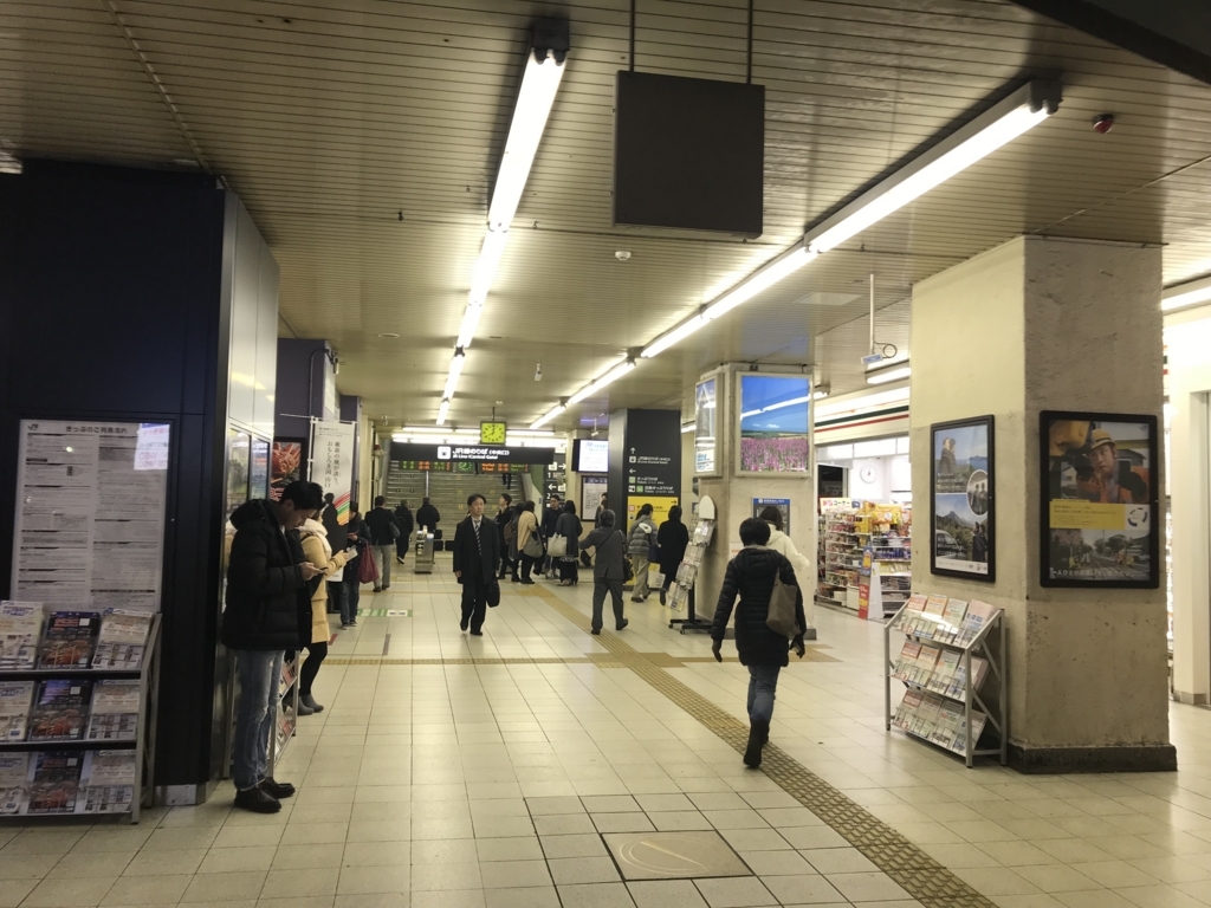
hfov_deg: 63.4
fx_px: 980
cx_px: 606
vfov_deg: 49.7
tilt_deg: +2.8
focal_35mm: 28
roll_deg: -0.8
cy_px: 454
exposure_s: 1/40
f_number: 1.8
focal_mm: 3.99
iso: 25
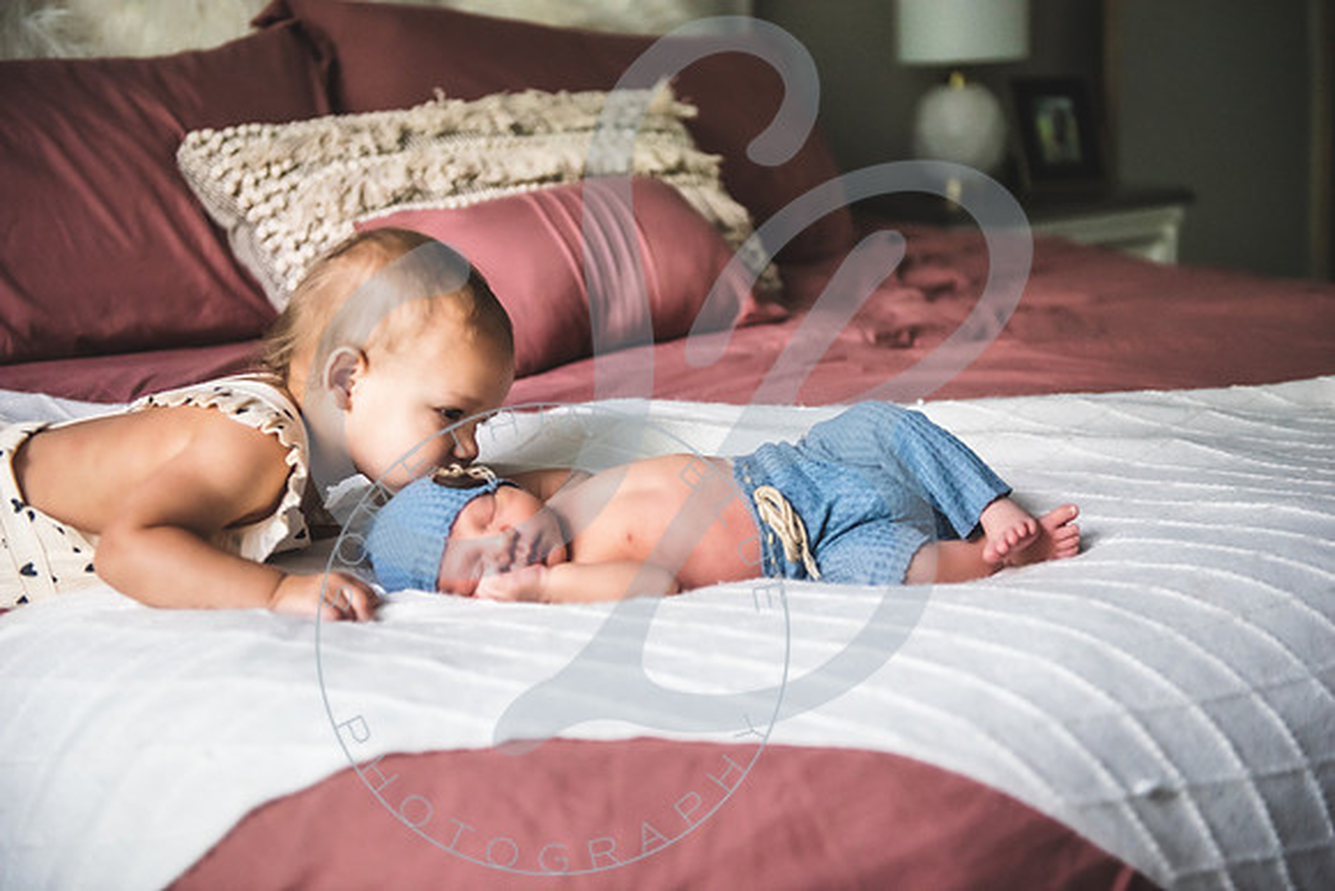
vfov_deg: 26.0
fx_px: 1929
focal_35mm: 52
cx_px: 668
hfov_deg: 38.2
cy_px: 446
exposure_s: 1/125
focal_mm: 52
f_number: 2.8
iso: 1600
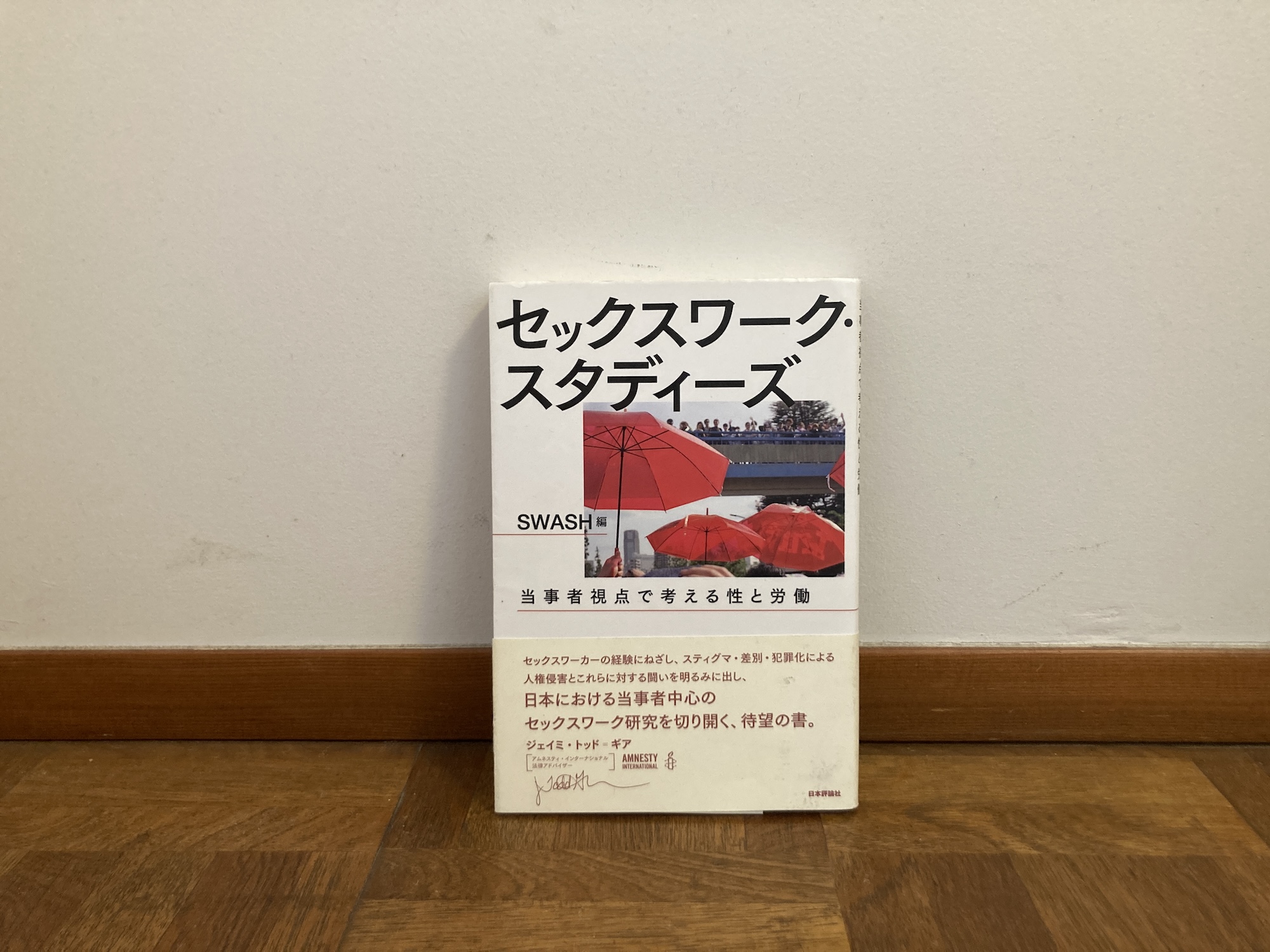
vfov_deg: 49.7
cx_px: 635
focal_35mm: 28
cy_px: 476
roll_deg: +0.4
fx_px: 1027
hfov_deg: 63.4
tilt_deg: -14.9
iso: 200
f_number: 1.8
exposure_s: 1/60
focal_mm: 3.99
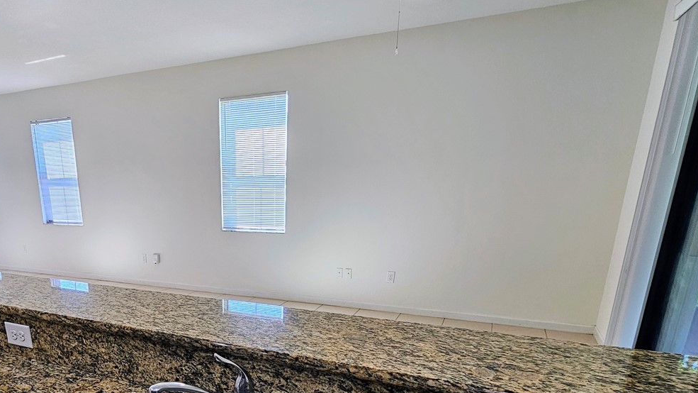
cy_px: 323
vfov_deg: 46.5
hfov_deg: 76.0
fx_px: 426
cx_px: 228
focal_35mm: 23
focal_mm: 2.2
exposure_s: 1/60
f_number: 2.2
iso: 100
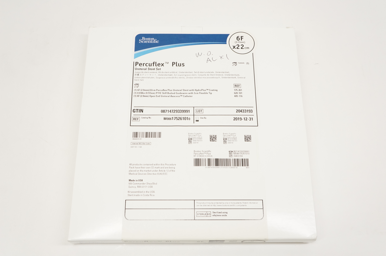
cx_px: 193
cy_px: 128
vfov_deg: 38.3
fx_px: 370
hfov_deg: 55.2
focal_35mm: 34
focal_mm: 23
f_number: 7.1
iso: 800
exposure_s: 1/100
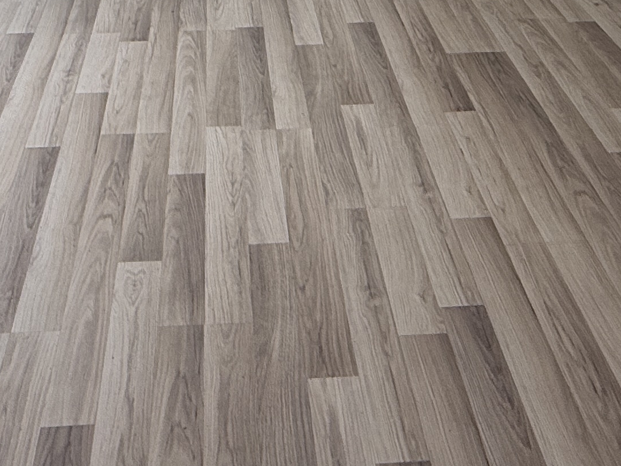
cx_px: 270
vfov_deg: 23.9
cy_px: -175
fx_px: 933
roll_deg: +0.6
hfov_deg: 36.8
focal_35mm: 52
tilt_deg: -9.2
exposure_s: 1/108
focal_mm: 2.22
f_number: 2.2
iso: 50
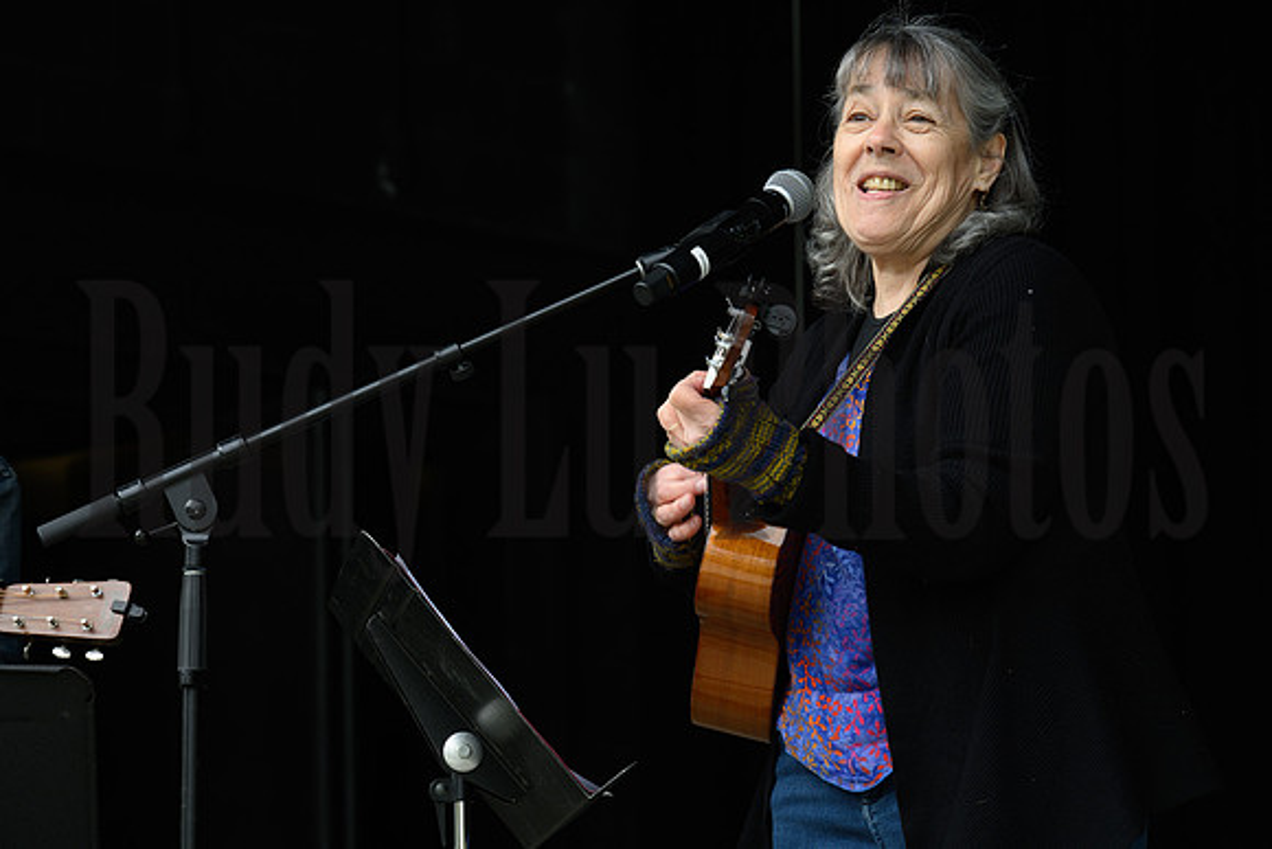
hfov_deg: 15.8
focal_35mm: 130
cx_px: 636
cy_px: 424
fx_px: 4594
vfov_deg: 10.6
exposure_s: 1/250
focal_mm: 130
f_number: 8
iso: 400
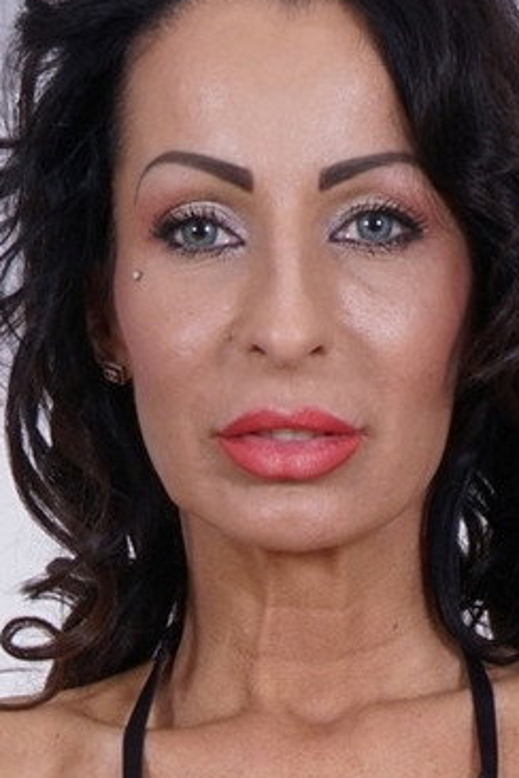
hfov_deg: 31.2
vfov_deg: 45.2
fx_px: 930
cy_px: 310
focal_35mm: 43
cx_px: 281
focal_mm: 35
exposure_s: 1/125
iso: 250
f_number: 18
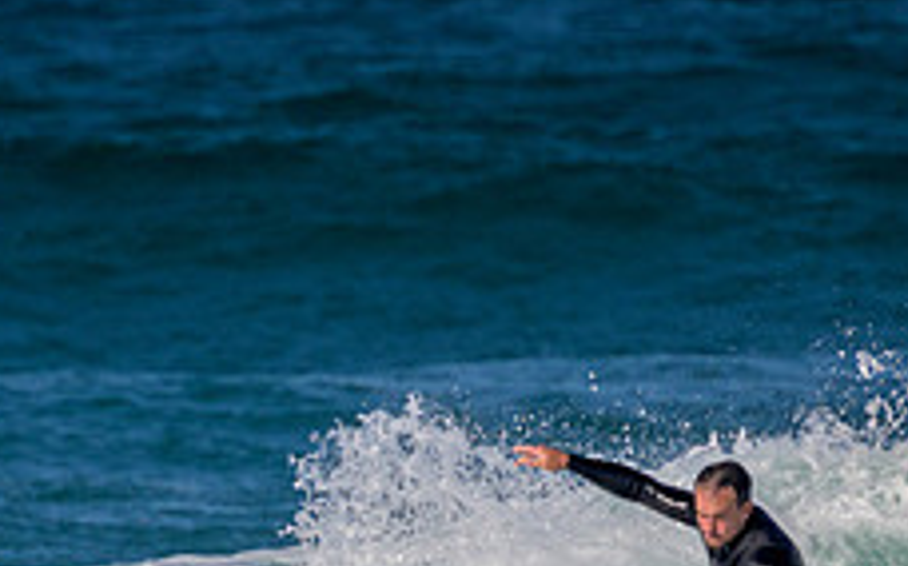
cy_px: 684
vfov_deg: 0.6
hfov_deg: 1.0
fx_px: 51322
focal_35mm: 2076
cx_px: 299
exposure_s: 1/2000
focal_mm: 800
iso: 800
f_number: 11
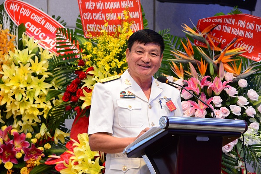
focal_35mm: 210
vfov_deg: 6.5
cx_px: 130
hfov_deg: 9.8
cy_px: 87
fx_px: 1522
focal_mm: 210
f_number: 8
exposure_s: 1/100
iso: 4000
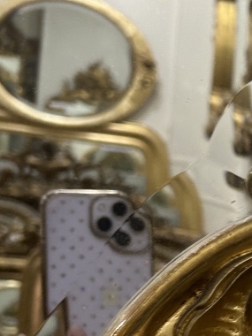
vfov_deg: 23.3
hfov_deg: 16.6
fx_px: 796
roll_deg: -5.3
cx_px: 363
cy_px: 294
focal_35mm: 82
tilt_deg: -4.3
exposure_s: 1/50
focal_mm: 5.7
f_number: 1.5
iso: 80
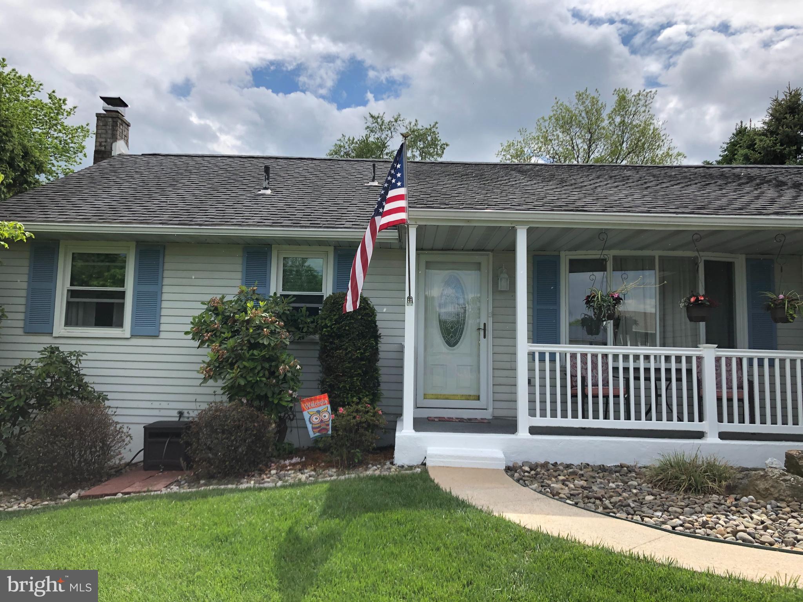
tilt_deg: +6.6
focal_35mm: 28
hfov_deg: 63.4
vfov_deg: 49.7
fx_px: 650
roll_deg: -2.7
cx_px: 402
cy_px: 301
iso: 20
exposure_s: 1/2088
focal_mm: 3.99
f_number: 1.8
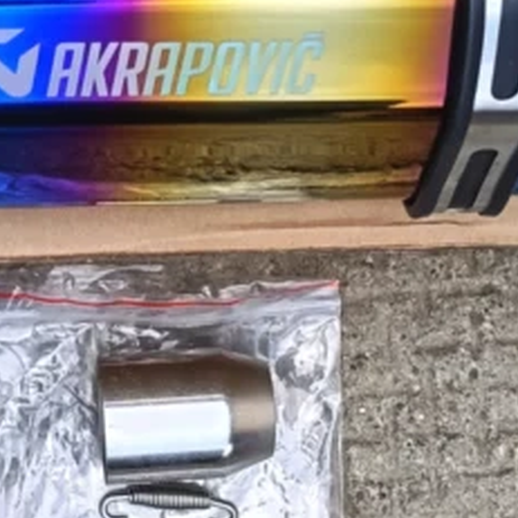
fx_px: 1591
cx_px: 240
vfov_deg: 18.4
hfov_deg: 18.5
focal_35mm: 94
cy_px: 379
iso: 113
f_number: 1.75
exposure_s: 1/129
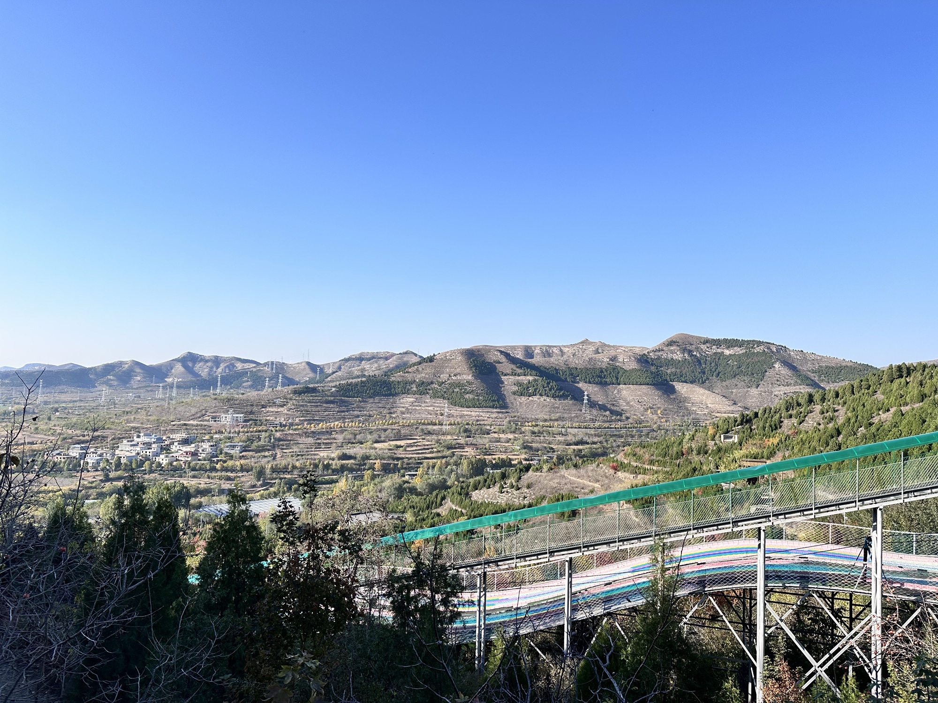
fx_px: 650
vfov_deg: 56.8
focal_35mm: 24
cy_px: 352
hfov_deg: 71.6
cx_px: 469
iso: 80
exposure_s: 1/2967
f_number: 1.78
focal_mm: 6.86
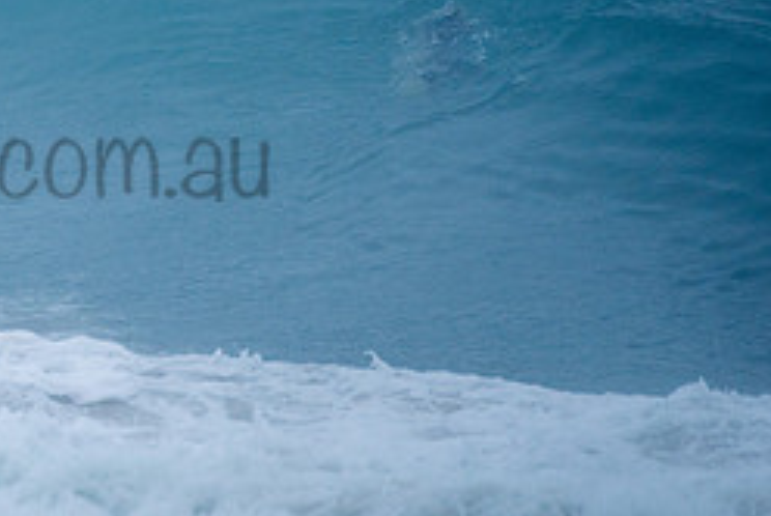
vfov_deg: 1.2
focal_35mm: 1169
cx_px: -59
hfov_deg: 1.8
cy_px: 126
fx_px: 25065
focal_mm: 500
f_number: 5.6
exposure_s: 1/1000
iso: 250
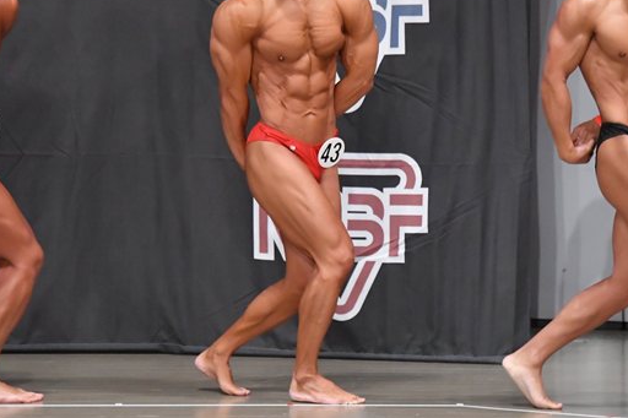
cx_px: 429
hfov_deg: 5.7
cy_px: 141
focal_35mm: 363
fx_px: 6330
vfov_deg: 3.8
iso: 6400
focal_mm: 160
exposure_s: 1/400
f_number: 5.6
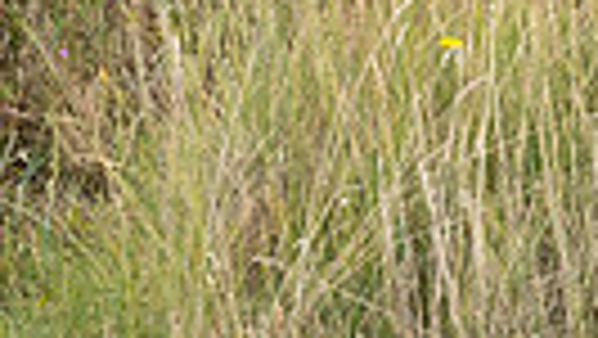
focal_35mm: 2604
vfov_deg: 0.5
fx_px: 41315
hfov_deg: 0.8
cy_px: -467
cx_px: 415
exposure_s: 1/1250
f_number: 4
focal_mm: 300
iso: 200
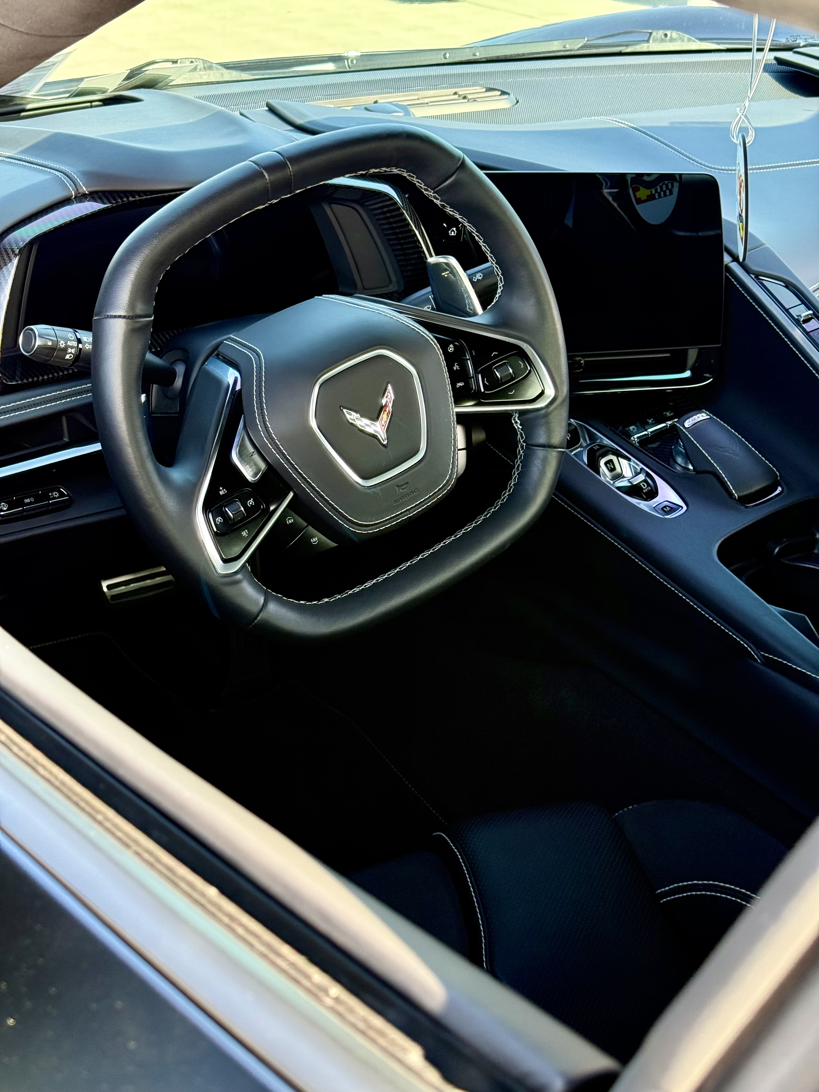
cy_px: 546
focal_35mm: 48
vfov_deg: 39.7
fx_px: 1514
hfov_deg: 30.3
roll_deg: -0.5
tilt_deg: -25.3
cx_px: 410
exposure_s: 1/117
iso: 200
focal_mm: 6.76
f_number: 1.78
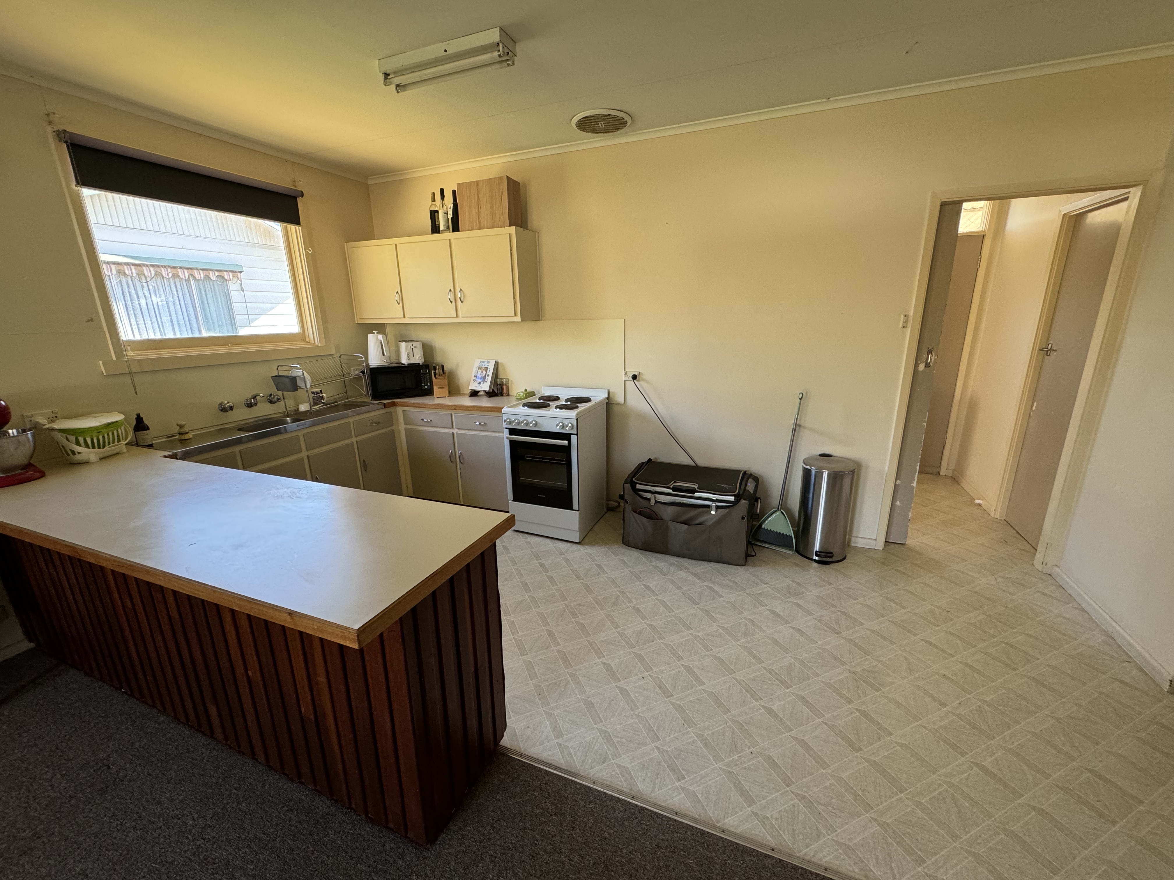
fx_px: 475
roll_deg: +1.6
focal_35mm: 14
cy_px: 440
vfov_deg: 85.7
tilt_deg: -15.1
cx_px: 587
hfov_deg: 102.1
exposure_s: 1/99
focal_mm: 2.22
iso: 200
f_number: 2.2
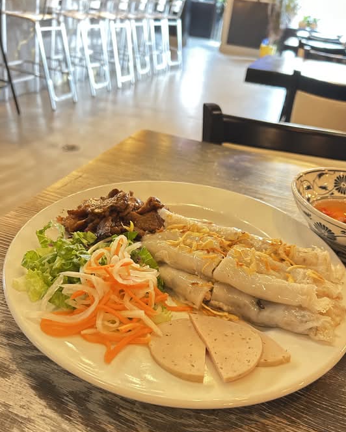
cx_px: 174
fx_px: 358
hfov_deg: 51.6
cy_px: 236
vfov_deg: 62.1
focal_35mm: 28
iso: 640
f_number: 1.5
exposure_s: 1/40
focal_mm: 5.7
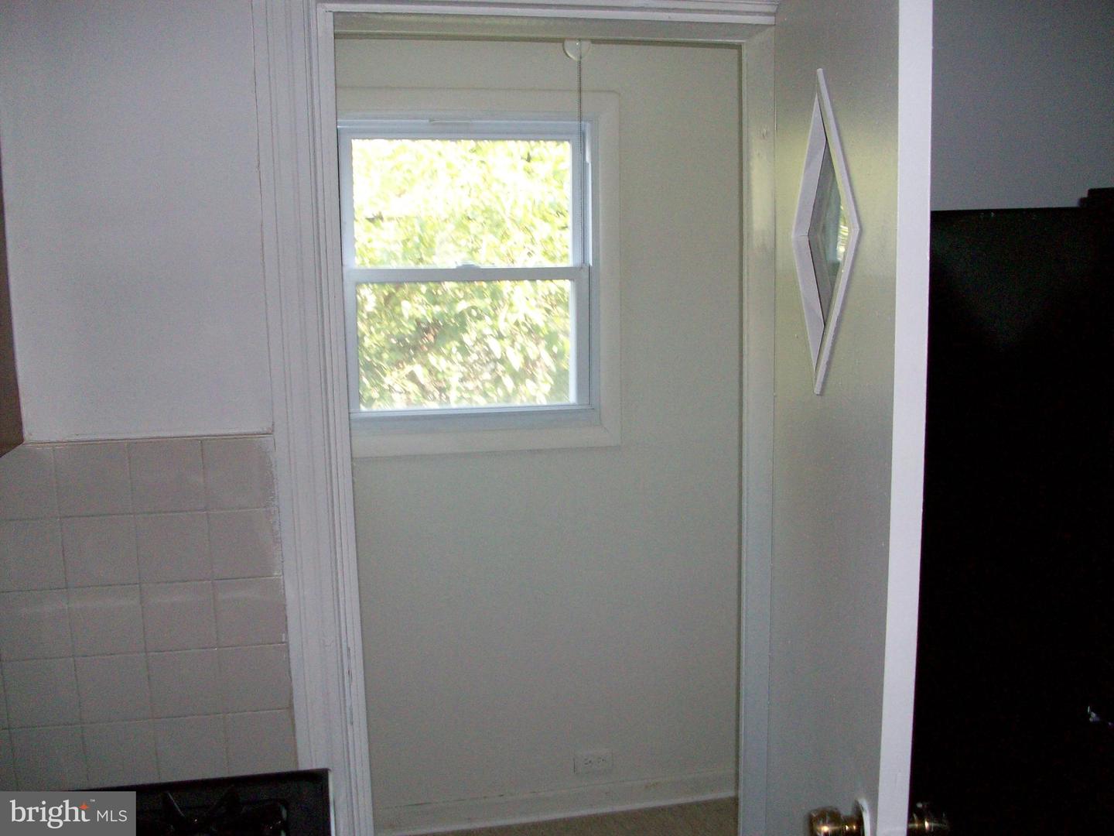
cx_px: 557
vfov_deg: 41.8
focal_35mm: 34
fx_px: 1094
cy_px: 418
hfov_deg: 54.0
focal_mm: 5.7
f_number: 2.8
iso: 160
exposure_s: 1/60
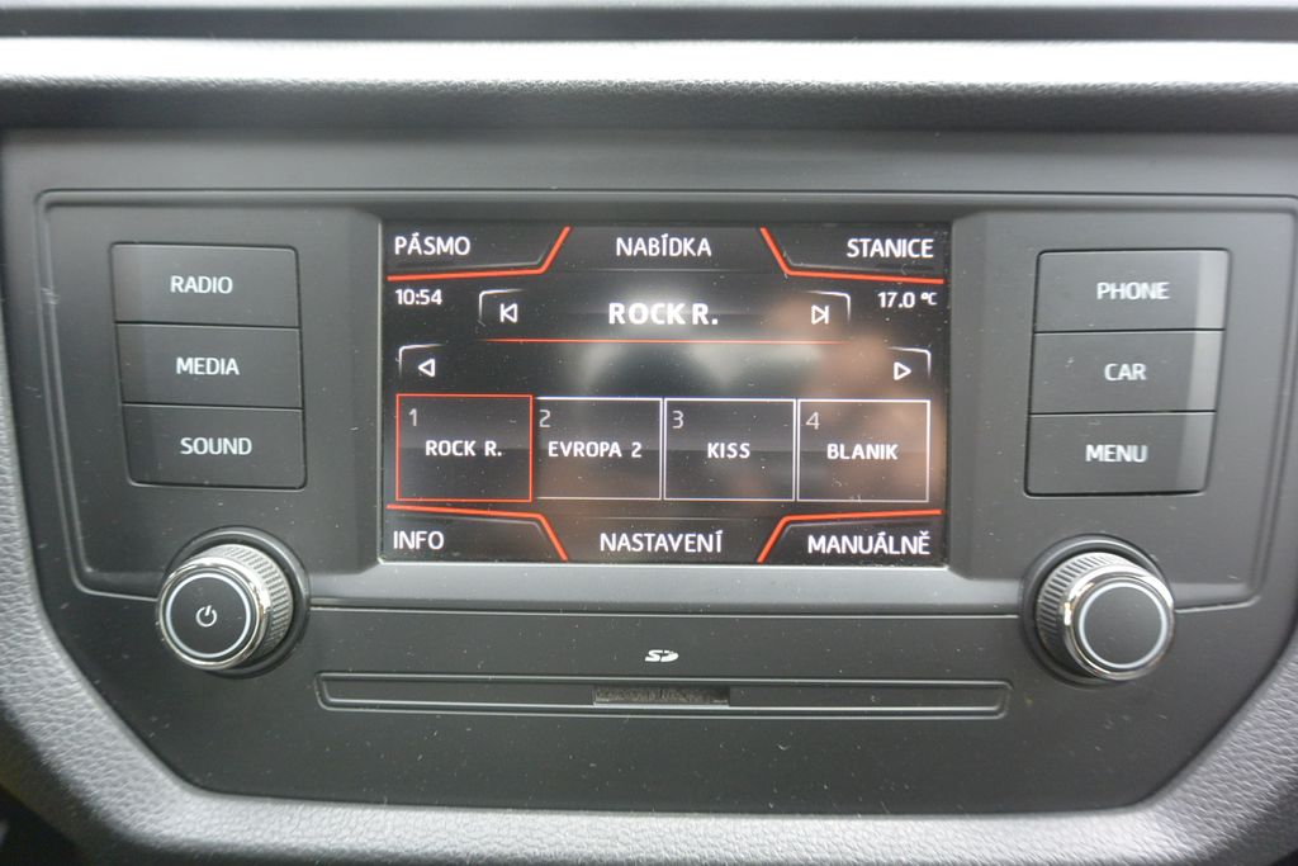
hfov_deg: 67.4
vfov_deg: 47.9
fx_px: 974
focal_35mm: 27
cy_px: 433
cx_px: 649
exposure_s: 1/125
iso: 320
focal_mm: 10
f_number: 3.5
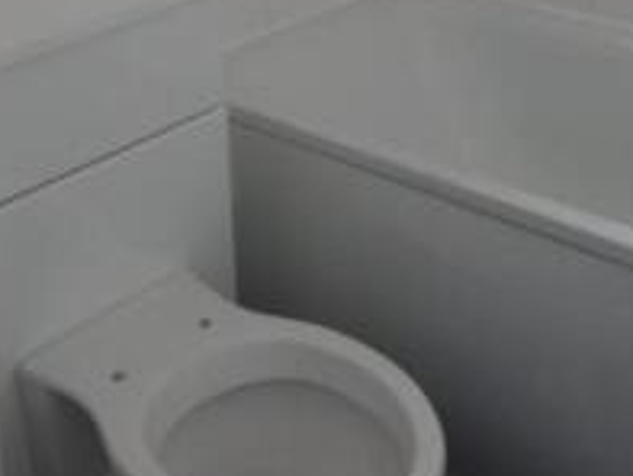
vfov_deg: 19.9
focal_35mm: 65
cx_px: 333
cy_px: -214
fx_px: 1189
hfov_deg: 29.8
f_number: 3
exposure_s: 1/80
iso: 100
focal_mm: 4
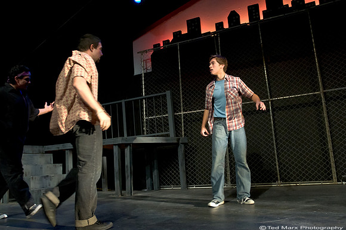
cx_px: 173
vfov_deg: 43.5
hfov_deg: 62.0
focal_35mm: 30
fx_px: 288
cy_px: 115
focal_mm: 20
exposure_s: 1/100
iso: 3200
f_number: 2.8
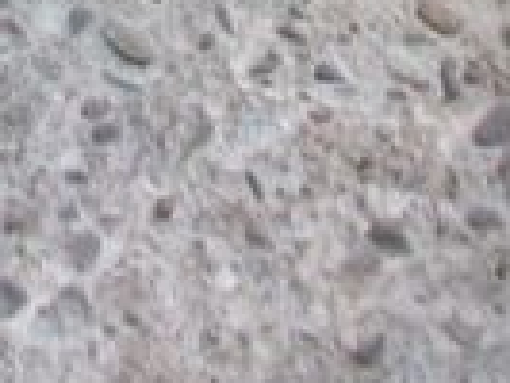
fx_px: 3554
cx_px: -111
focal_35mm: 241
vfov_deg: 5.6
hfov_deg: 8.1
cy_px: -919
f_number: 2.9
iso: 129
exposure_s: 1/40
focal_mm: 5.7
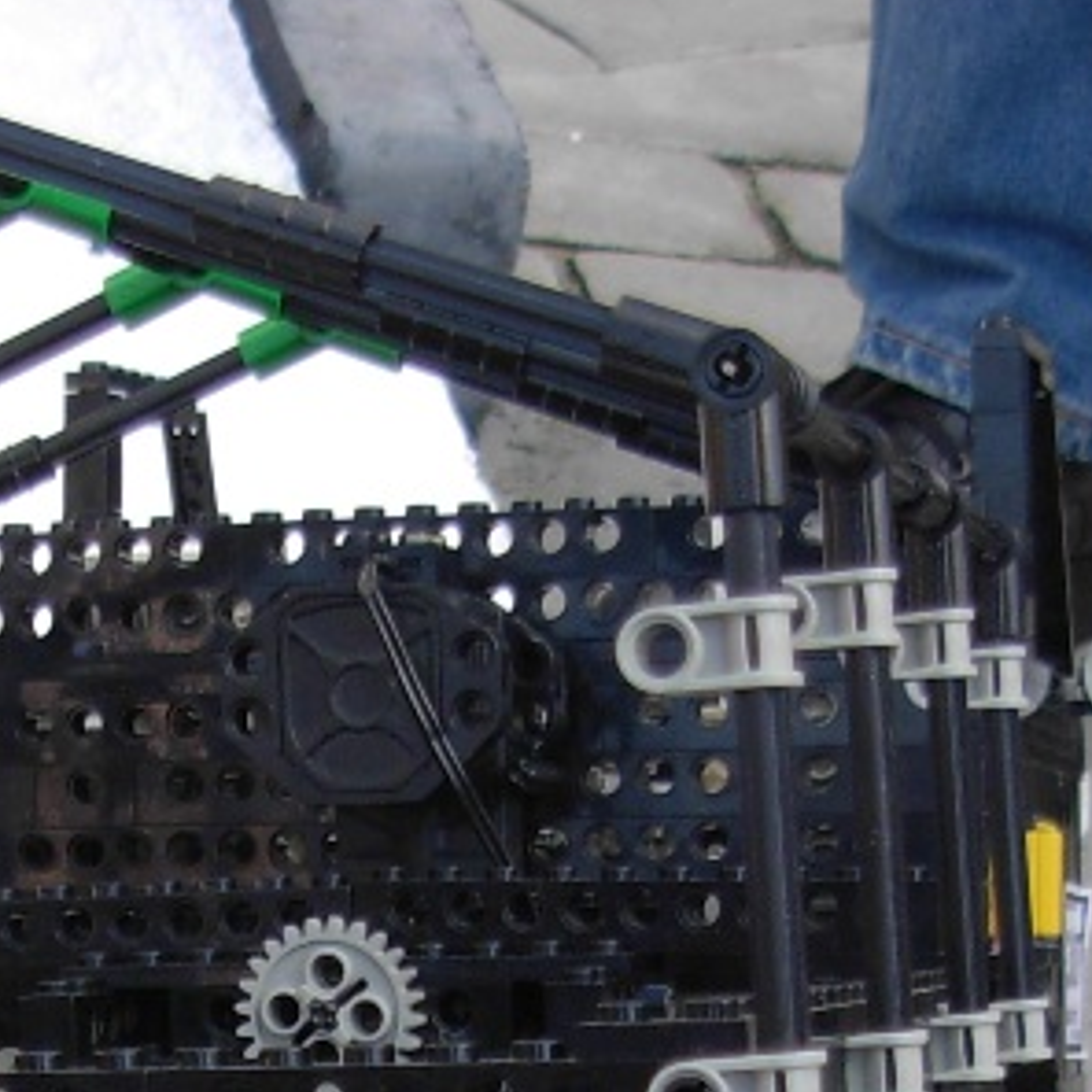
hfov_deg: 14.9
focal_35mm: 116
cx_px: 203
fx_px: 4140
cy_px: 1365
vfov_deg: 14.5
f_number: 2.9
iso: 79
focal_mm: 6.3
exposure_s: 1/249
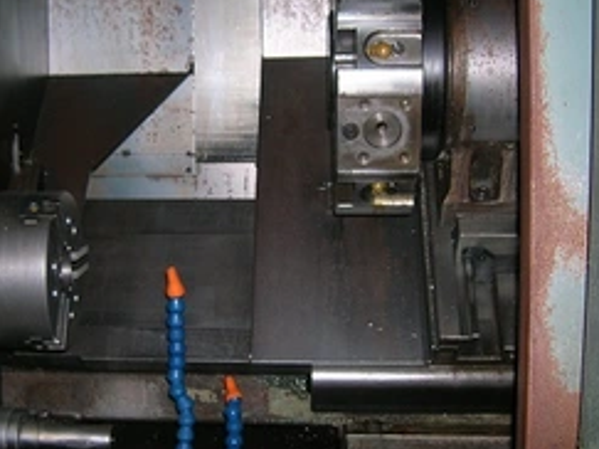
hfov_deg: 34.1
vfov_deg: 26.1
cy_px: 221
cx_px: 214
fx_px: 969
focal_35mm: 56
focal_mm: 5.7
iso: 53
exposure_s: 1/60.1
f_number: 2.9
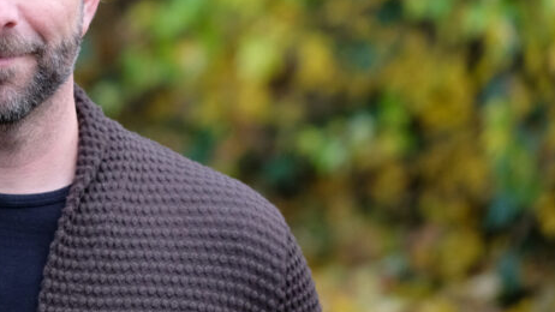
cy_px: 73
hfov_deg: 10.3
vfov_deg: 5.8
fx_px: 3076
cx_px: 150
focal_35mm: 209
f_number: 2.8
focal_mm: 80
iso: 1600
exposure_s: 1/500
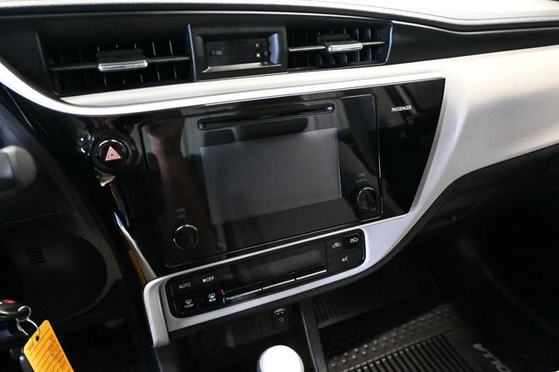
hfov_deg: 70.5
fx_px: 396
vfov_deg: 50.4
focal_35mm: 26
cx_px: 280
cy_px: 186
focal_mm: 17
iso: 12800
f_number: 3.5
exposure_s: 1/40
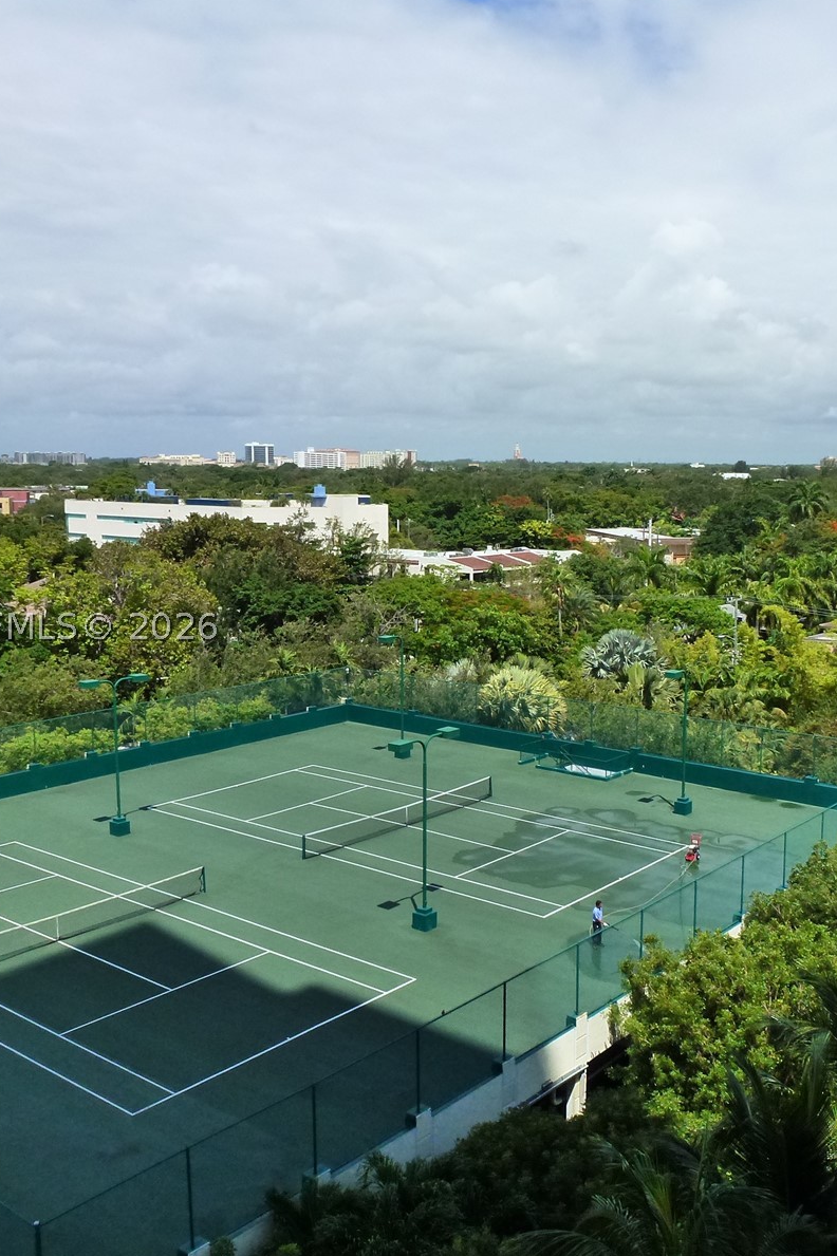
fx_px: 1221
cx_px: 542
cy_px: 626
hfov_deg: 37.5
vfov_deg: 54.4
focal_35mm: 35
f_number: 4
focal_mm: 4.3
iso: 160
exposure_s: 1/1300
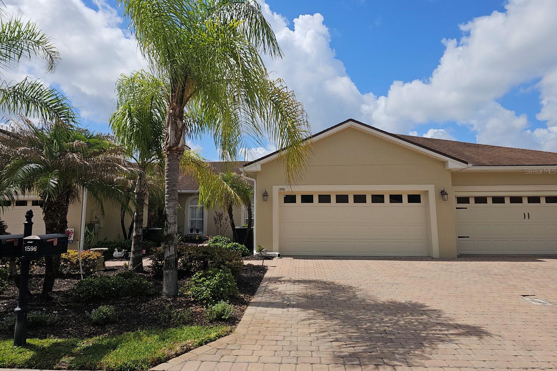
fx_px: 371
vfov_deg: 53.1
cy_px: 171
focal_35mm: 24
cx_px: 278
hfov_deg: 73.7
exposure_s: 1/1142
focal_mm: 6.3
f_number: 1.7
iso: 10
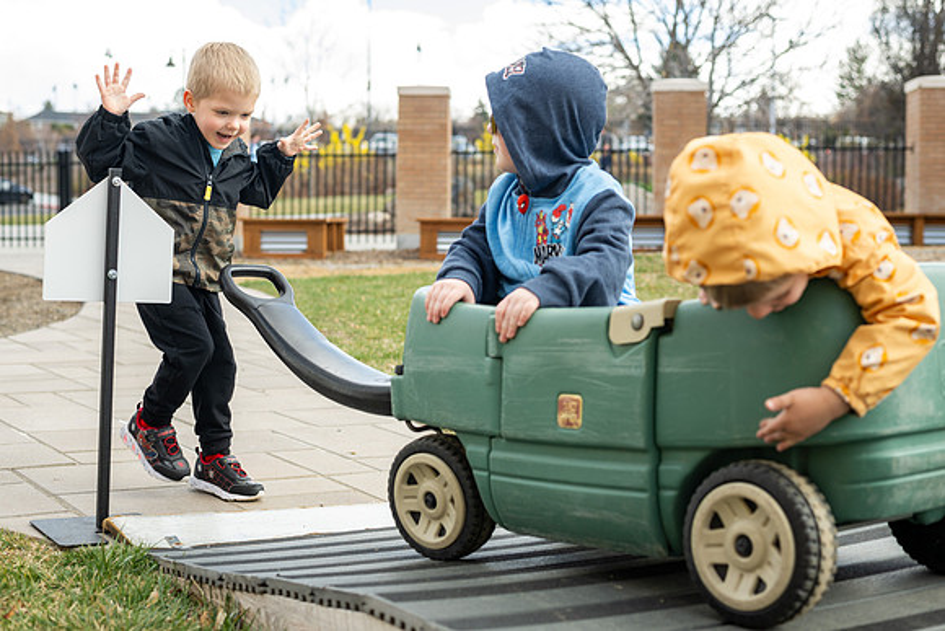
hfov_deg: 39.6
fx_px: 1313
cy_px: 316
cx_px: 472
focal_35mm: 50
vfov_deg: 27.0
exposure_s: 1/400
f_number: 4
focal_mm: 50
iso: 160
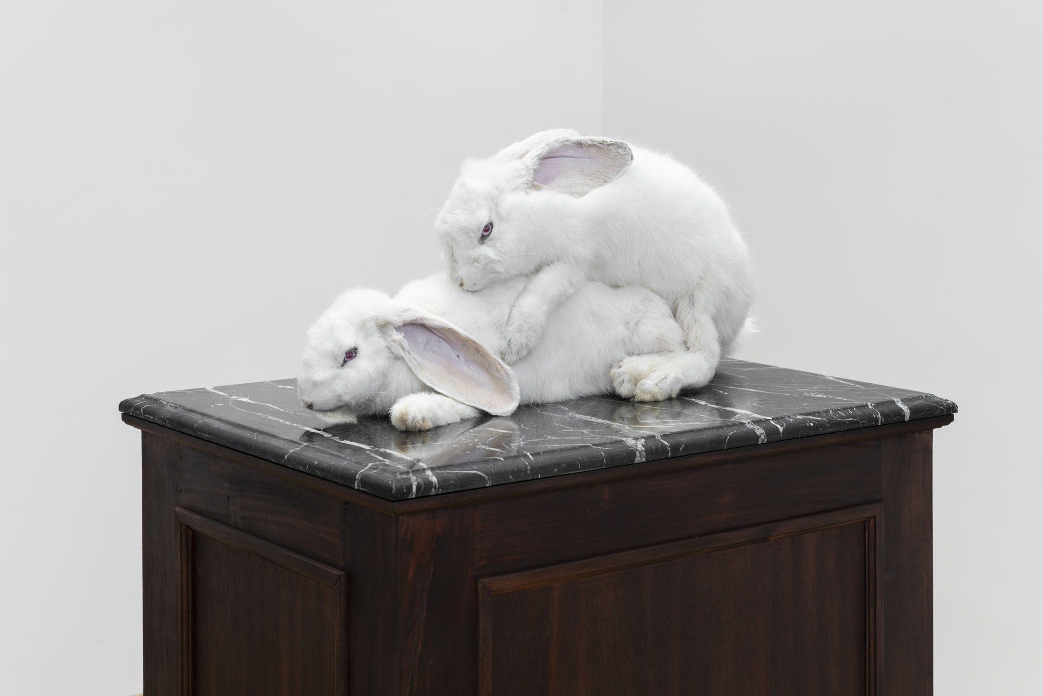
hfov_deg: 31.9
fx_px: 1825
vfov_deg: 21.6
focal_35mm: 63
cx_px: 522
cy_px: 348
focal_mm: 63
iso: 100
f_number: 10
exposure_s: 1.3
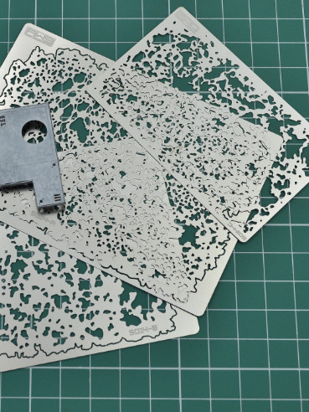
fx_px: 940
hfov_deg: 18.5
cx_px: 53
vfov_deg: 24.7
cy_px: 205
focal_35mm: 79
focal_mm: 36
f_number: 8
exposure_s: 1/50
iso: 126
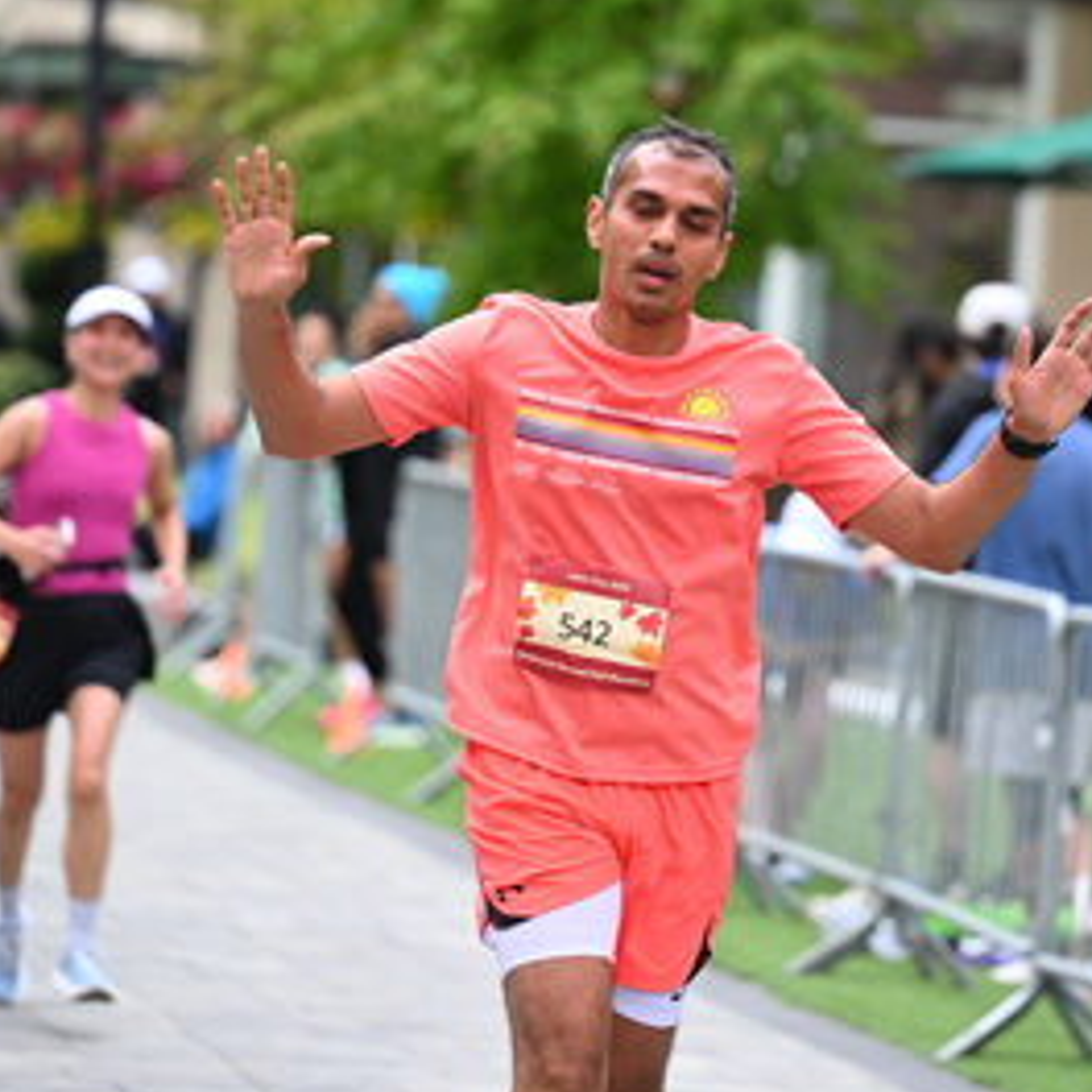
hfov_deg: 7.1
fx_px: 8851
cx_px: 747
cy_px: 401
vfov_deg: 7.1
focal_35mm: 248
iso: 640
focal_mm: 140
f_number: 2.8
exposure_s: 1/2000
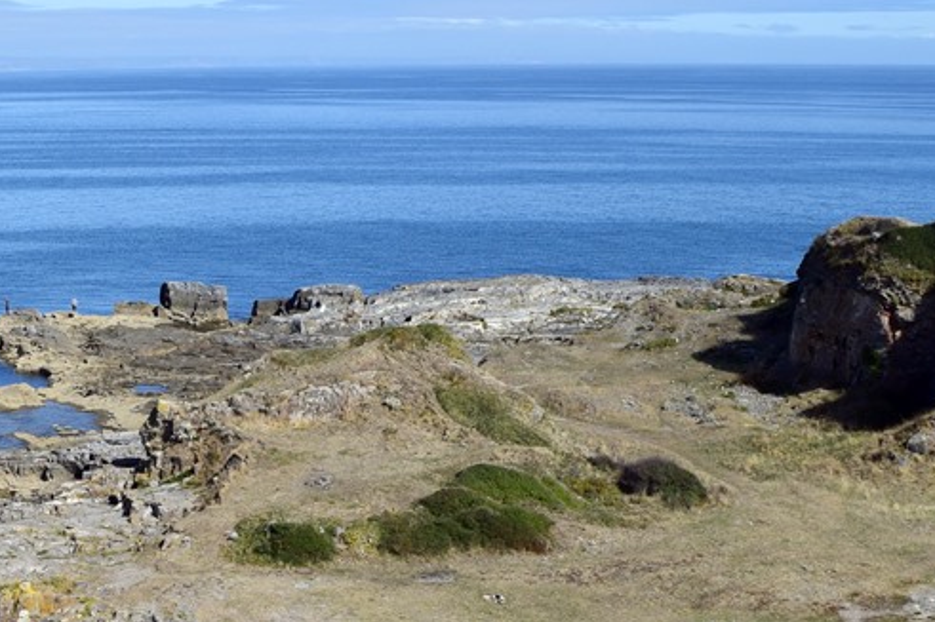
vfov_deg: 19.8
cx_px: 213
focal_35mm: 66
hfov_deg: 29.9
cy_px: 654
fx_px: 1713
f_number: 11
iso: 360
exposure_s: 1/500
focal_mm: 18
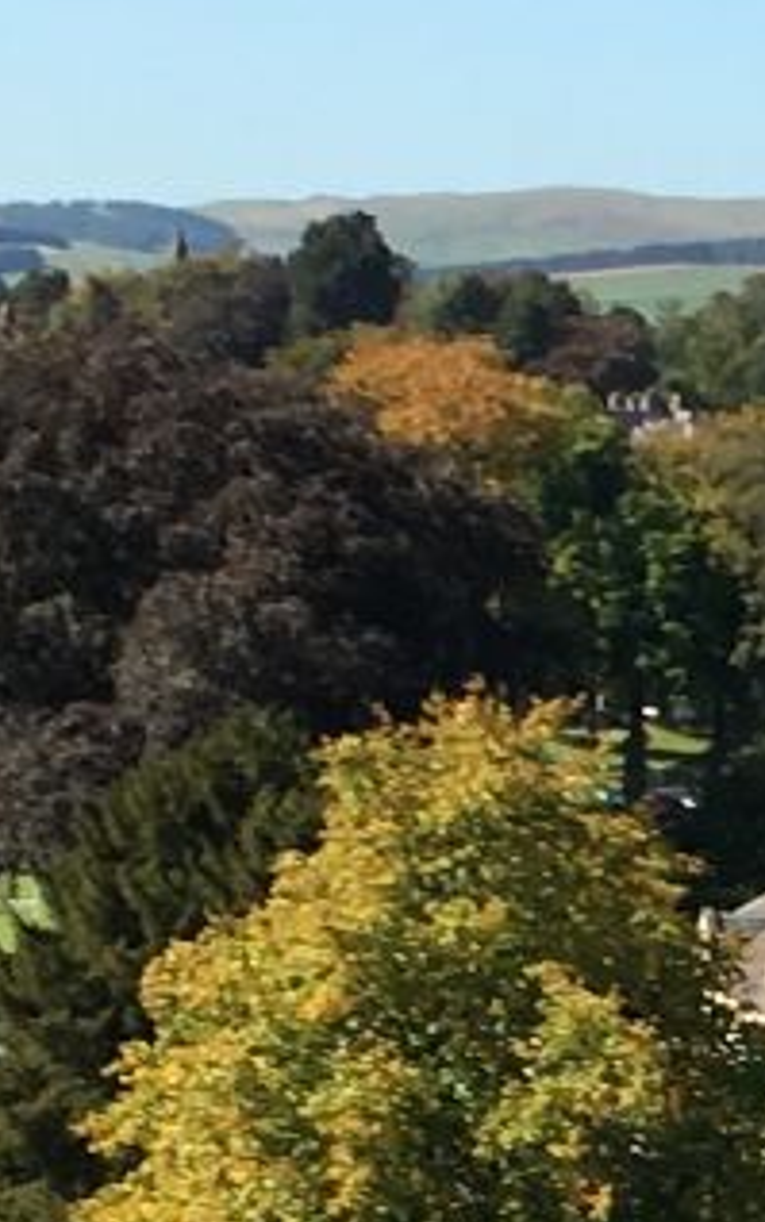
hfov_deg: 6.4
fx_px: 6599
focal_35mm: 198
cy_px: 1499
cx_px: 1526
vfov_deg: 10.4
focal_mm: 4.15
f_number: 2.2
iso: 25
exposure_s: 1/1054
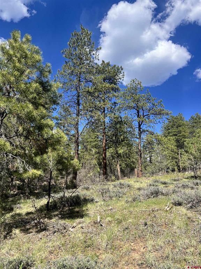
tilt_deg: +16.0
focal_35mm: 26
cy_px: 134
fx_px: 201
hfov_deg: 53.1
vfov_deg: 67.3
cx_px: 100
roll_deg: -1.2
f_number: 1.5
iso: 50
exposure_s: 1/3257
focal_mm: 5.7
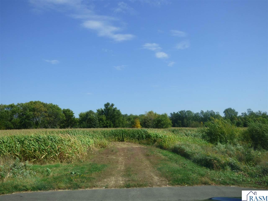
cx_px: 134
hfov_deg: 51.4
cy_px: 100
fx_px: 279
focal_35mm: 36
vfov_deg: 39.7
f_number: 3.4
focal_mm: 6.18
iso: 100
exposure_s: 1/1000
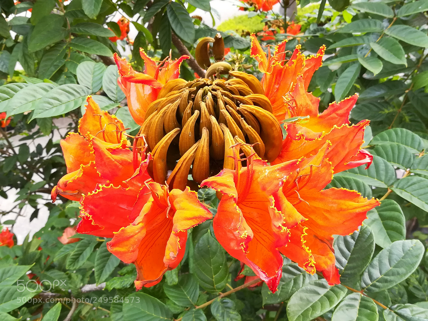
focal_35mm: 39
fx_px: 482
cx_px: 214
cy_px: 160
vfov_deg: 36.8
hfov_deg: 47.9
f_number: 2.2
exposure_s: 1/33.3
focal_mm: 3.83
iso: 80
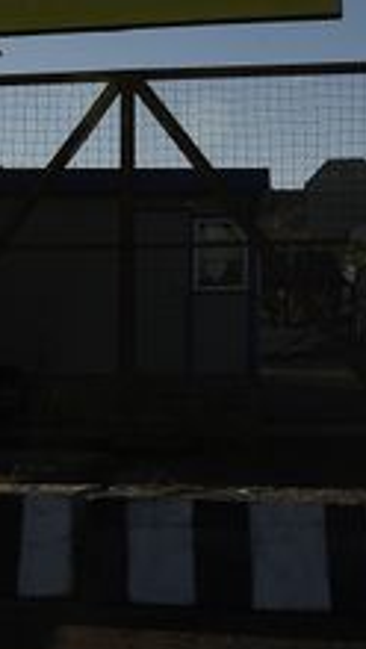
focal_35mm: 80
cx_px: 363
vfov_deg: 26.2
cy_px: 156
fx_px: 1378
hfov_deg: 14.9
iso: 200
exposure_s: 1/320
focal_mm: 24
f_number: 11
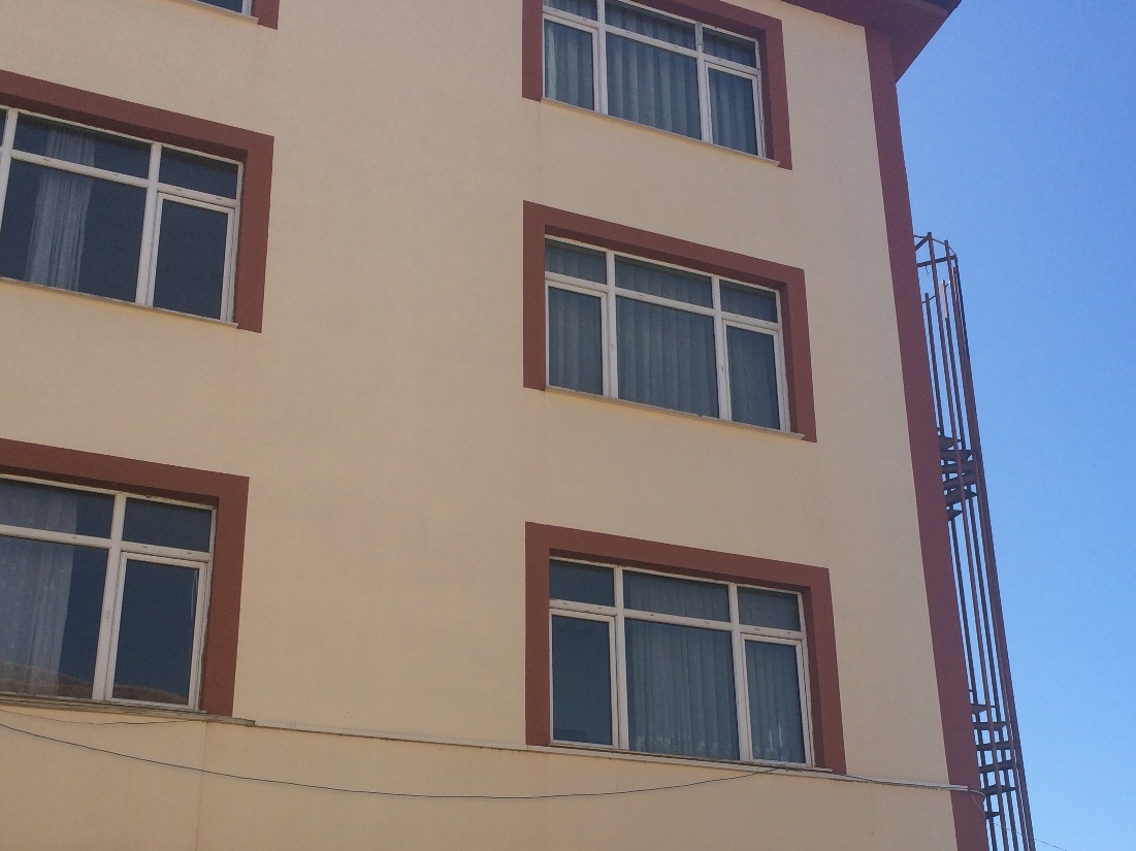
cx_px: 609
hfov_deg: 43.8
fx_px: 1411
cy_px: 620
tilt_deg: +19.9
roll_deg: +1.9
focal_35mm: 43
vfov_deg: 33.0
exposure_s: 1/1709
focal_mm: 4.15
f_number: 2.2
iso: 32
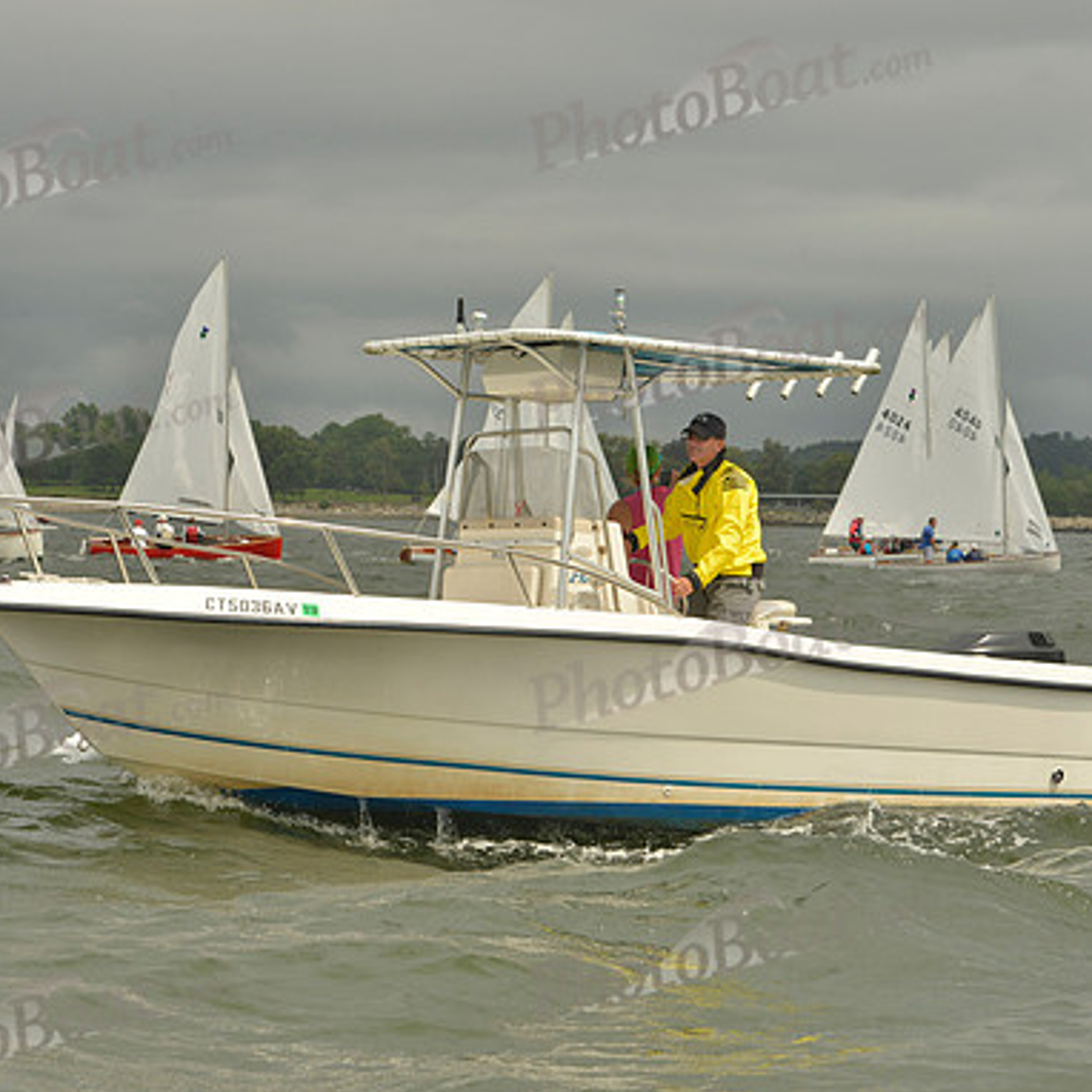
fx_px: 3962
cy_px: 550
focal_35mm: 111
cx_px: 383
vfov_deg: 15.7
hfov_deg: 15.7
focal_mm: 86
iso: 400
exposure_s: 1/1250
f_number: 11
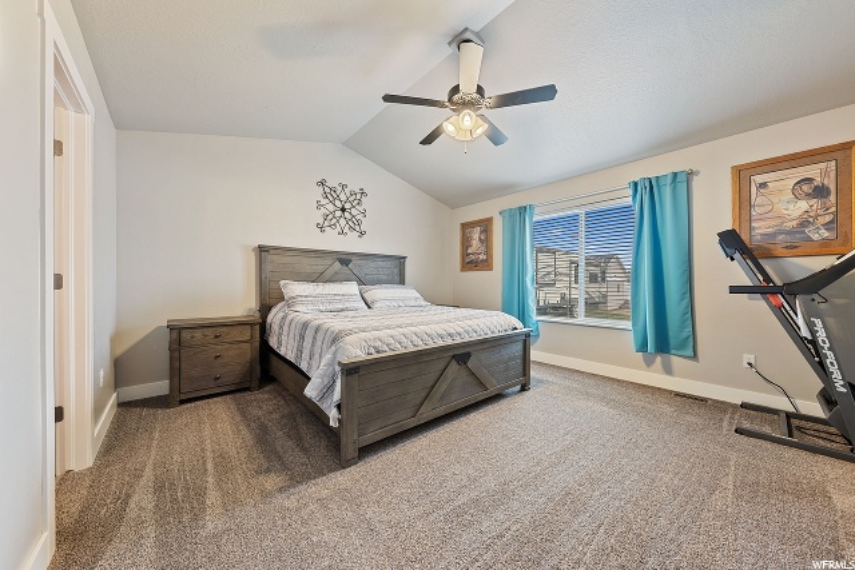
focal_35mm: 12
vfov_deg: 90.0
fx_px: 285
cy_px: 285
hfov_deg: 112.6
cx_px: 428
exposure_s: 6
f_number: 8
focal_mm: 12
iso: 64
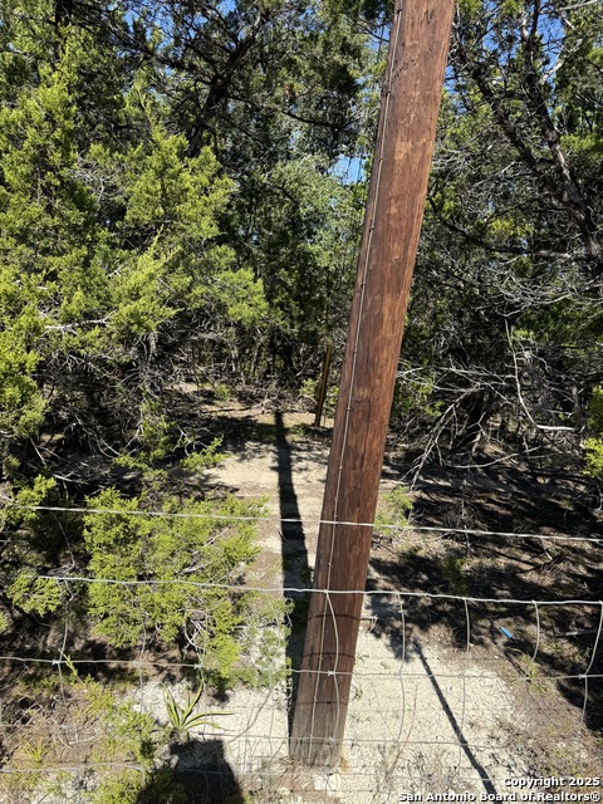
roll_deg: -6.0
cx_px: 302
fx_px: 557
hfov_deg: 56.8
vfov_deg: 71.6
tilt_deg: -10.4
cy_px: 402
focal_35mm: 24
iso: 80
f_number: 1.78
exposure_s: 1/2370
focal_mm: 6.76
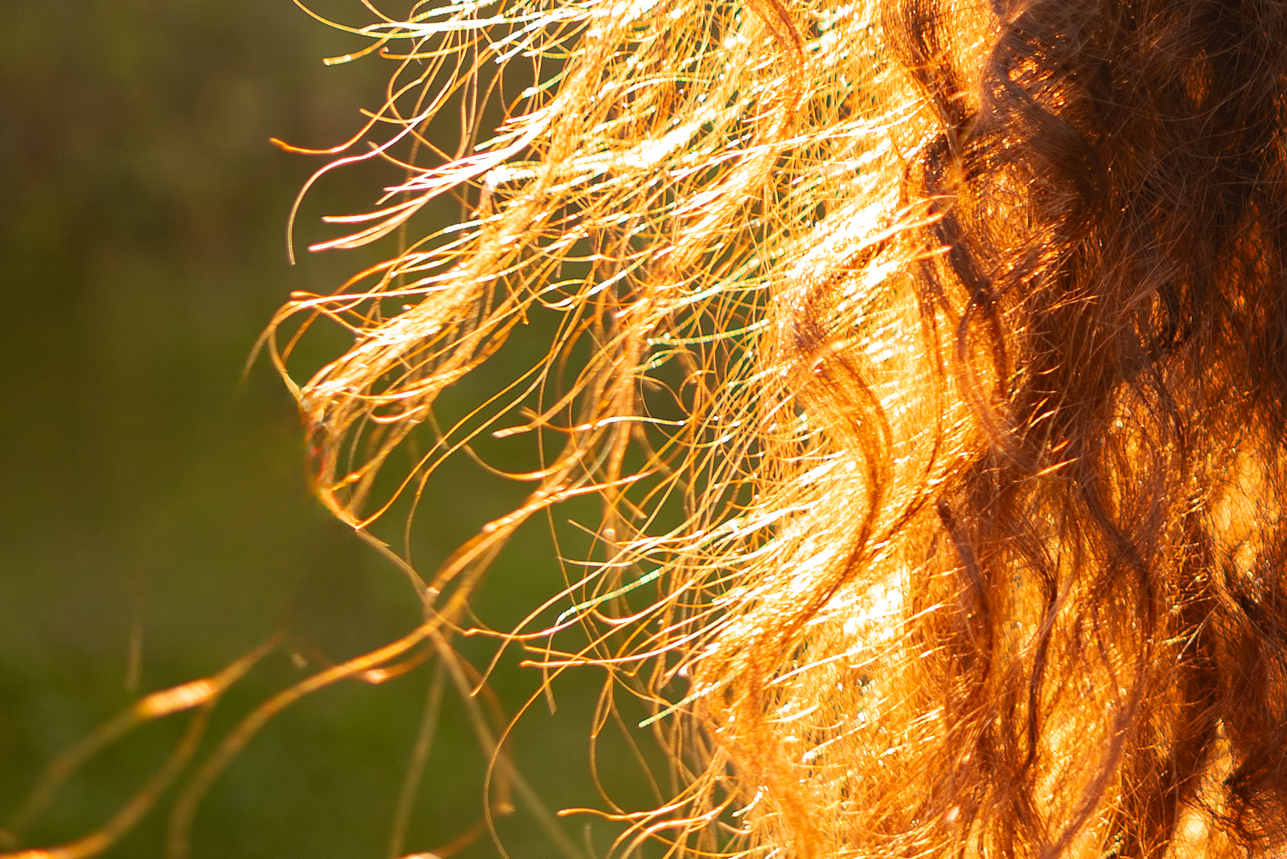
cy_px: 167
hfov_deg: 16.9
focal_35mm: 113
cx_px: 1752
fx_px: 4041
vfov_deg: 12.1
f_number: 2
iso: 100
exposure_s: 1/400
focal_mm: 35
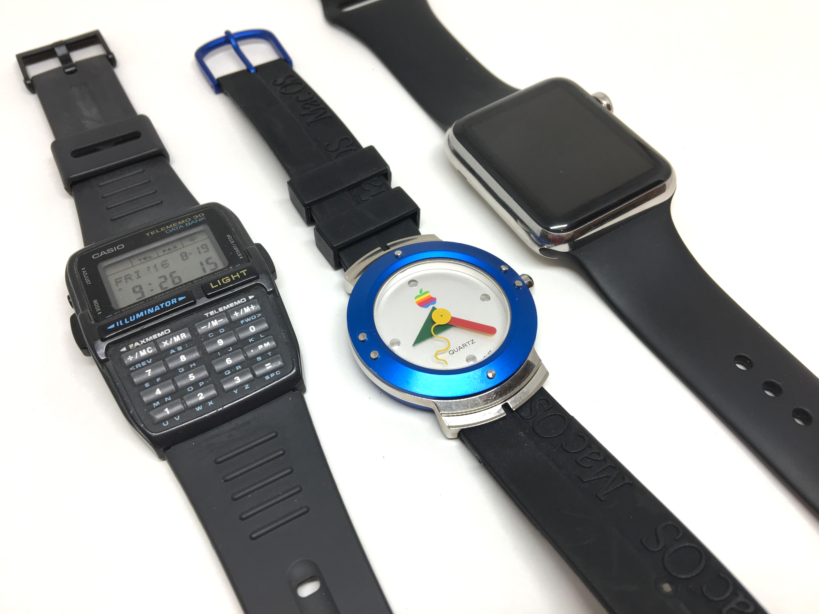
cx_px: 410
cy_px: 307
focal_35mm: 29
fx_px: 686
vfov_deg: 48.2
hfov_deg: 61.7
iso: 40
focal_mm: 4.15
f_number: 2.2
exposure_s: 1/120
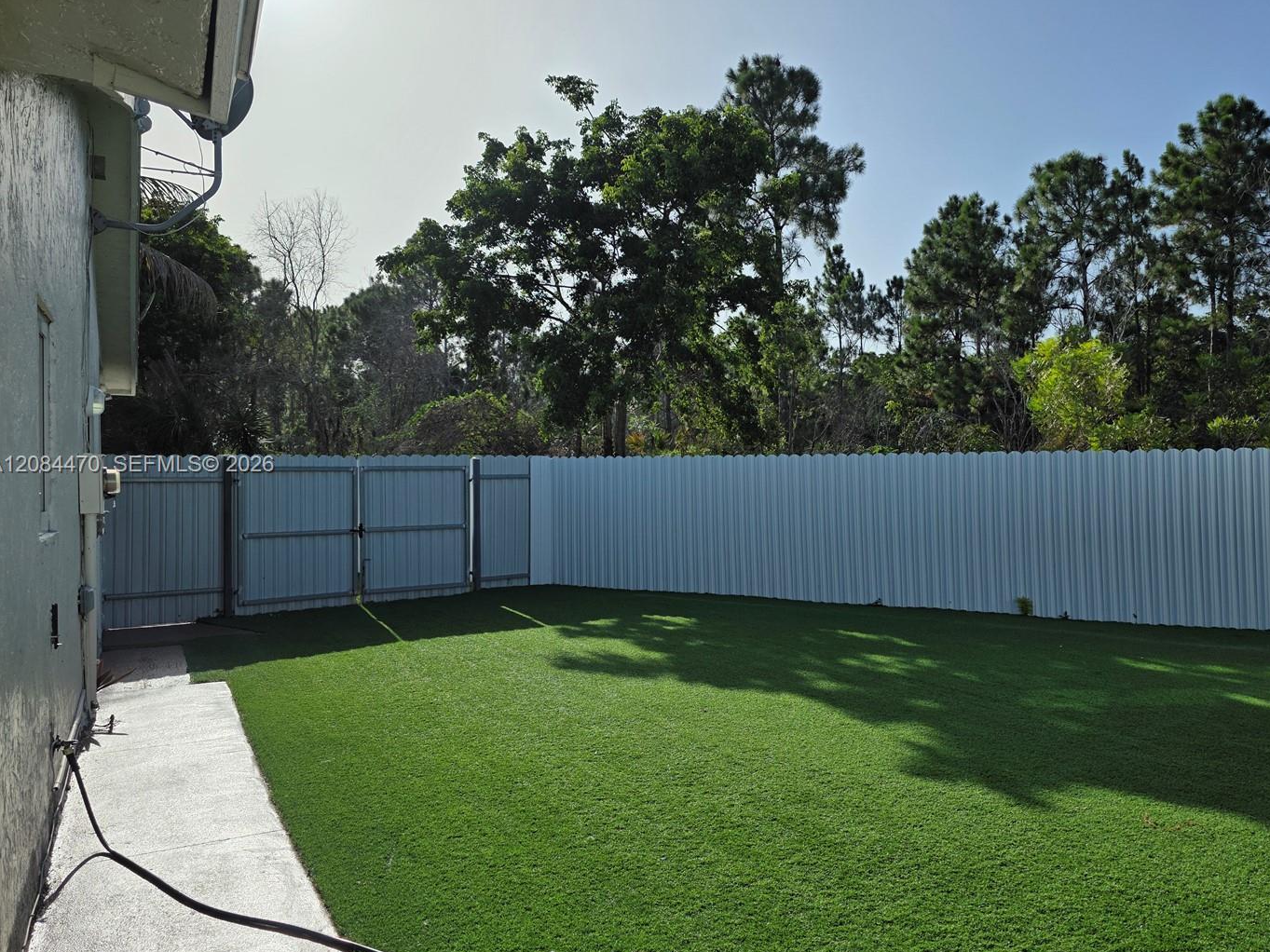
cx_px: 730
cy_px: 466
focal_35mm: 27
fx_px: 990
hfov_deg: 65.0
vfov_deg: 51.3
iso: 25
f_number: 1.7
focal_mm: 6.3
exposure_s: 1/7944
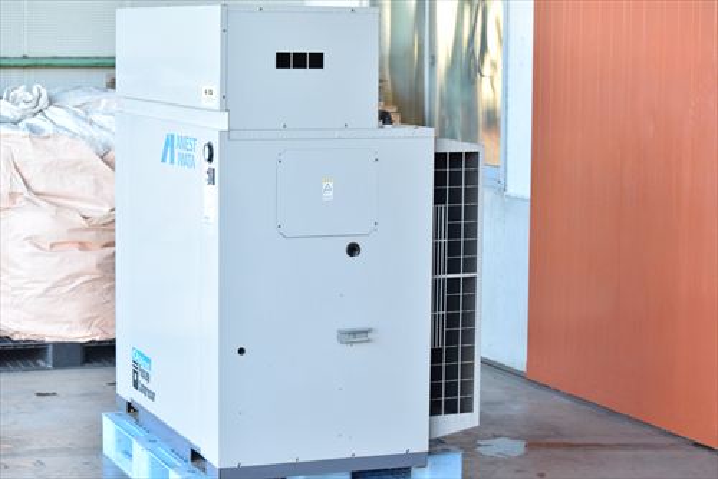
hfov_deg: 24.6
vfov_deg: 16.6
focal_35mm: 82
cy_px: 240
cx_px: 359
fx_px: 1646
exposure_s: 1/60
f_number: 6.3
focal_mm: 55
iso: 1250
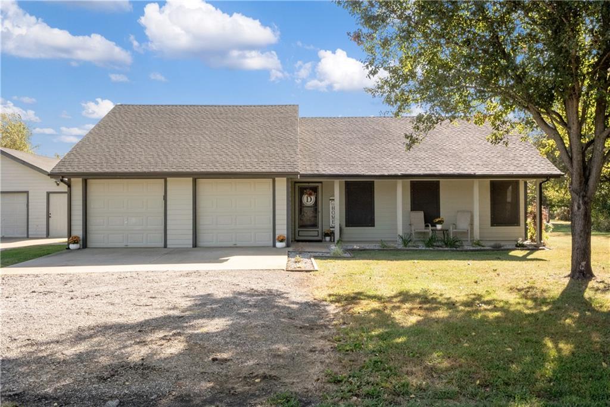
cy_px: 204
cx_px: 305
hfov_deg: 53.1
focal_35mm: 36
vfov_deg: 36.8
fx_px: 610
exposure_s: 1/80
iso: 400
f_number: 16
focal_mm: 18
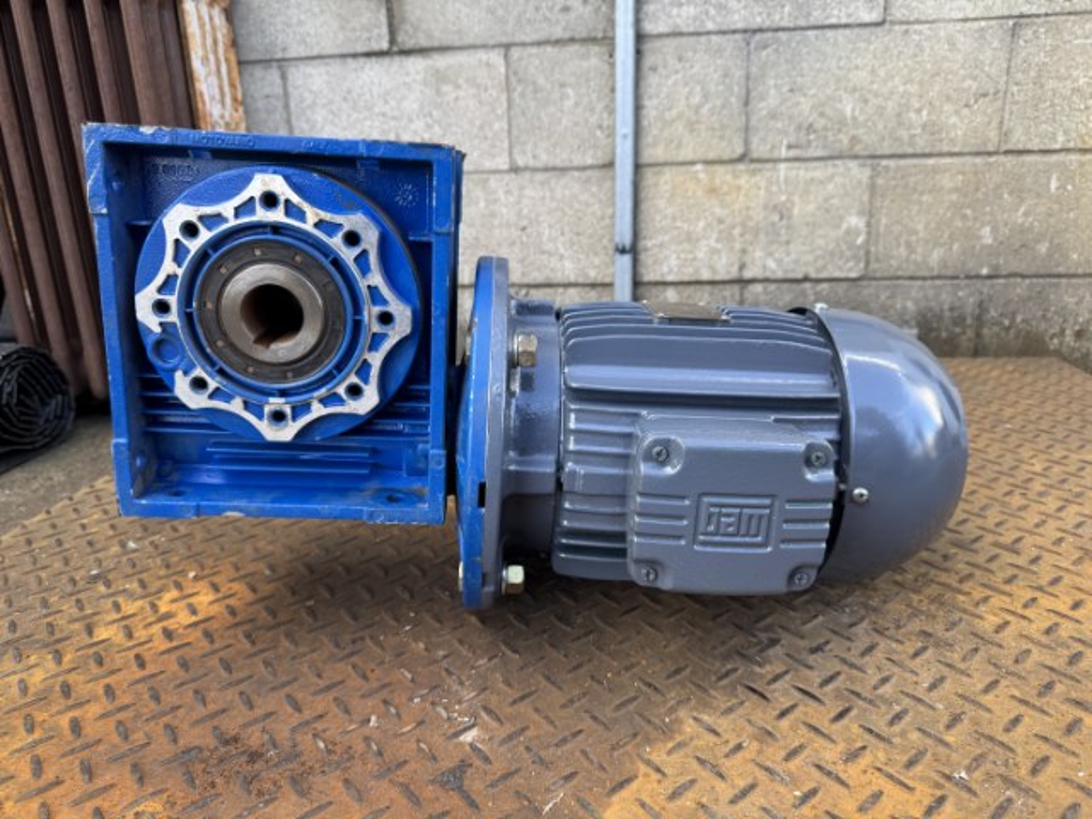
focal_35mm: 24
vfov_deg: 56.8
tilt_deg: -17.0
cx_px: 546
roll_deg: +2.0
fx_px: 757
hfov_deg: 71.6
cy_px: 410
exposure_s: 1/162
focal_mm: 6.76
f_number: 1.78
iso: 64
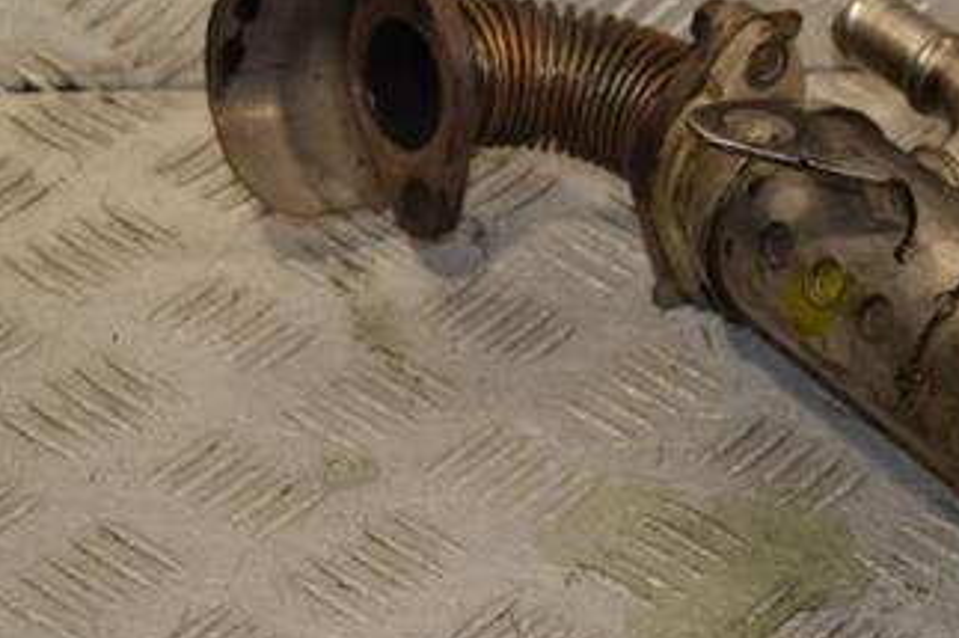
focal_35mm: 145
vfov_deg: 9.5
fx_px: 3860
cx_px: 882
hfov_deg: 14.0
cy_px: 320
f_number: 7.1
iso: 800
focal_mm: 52
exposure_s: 1/200
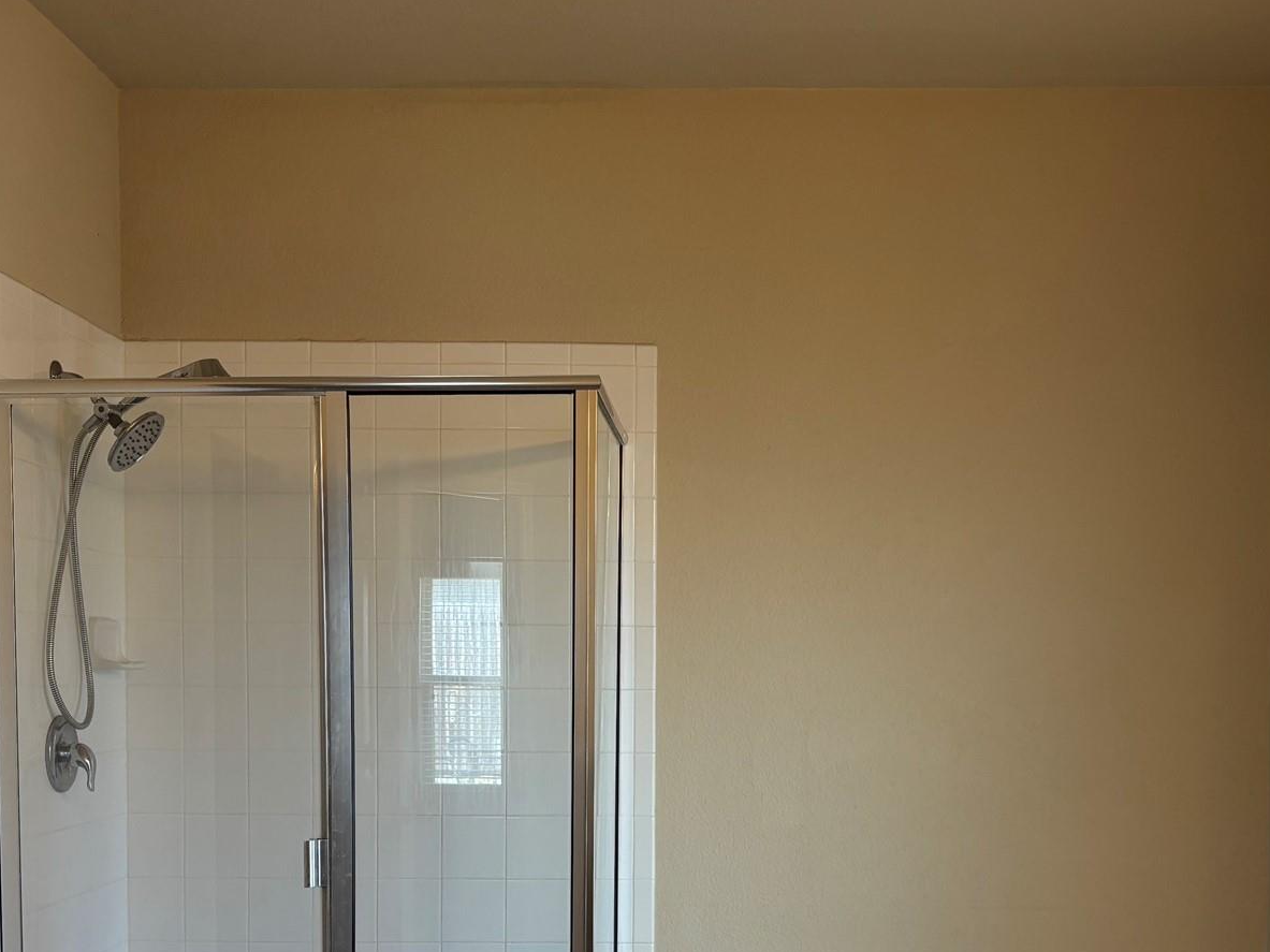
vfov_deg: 31.6
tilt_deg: -2.9
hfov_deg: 42.1
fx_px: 1651
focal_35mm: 45
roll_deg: -0.5
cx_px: 683
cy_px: 718
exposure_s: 1/60
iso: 80
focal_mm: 5.96
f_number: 1.6
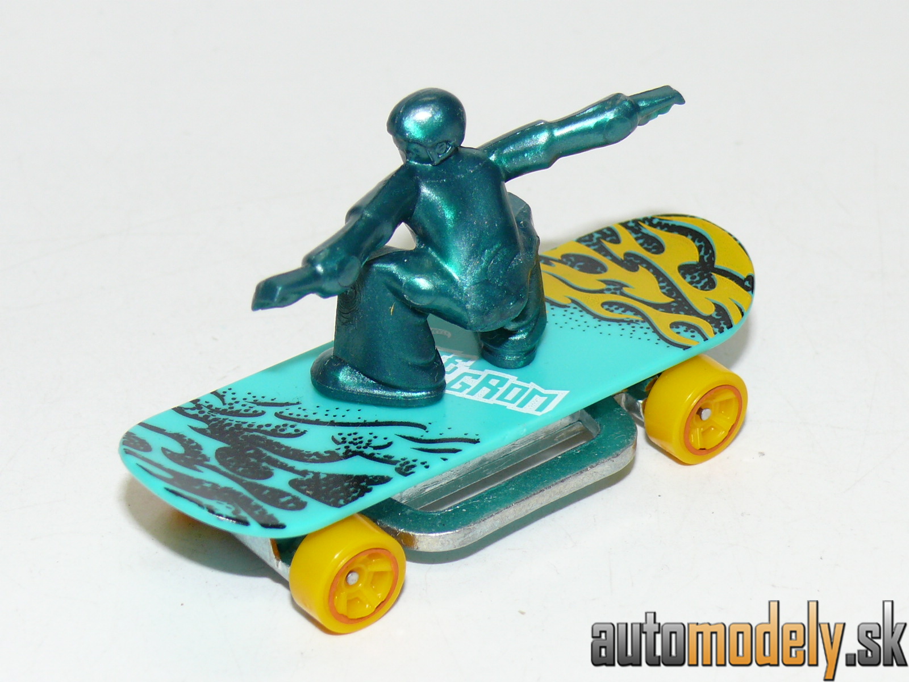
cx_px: 454
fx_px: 2705
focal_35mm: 103
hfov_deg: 19.1
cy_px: 341
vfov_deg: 14.4
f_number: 4
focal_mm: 13.4
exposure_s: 1/30
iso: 100
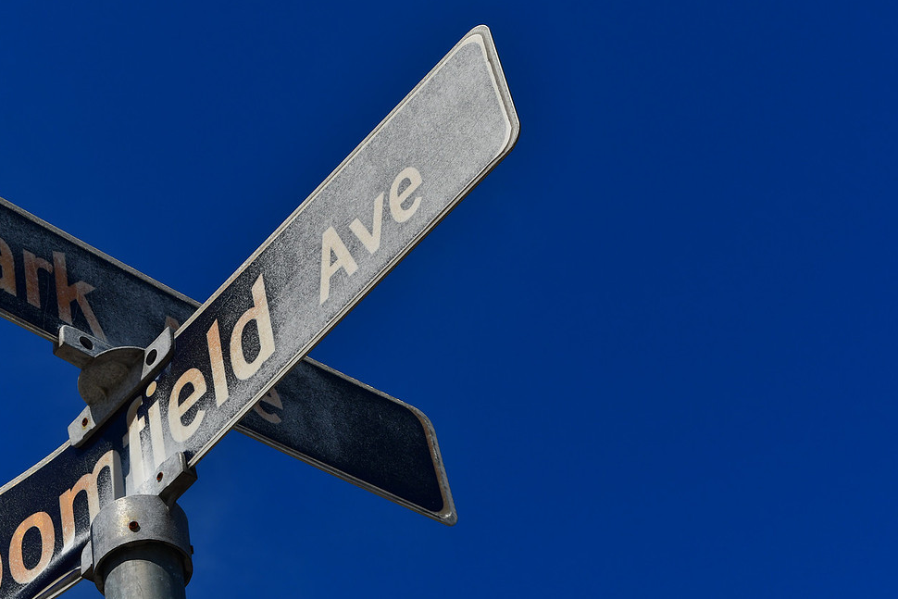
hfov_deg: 21.9
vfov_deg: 14.7
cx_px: 466
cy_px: 261
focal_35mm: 93
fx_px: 2320
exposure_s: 1/640
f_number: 11
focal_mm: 55
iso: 200
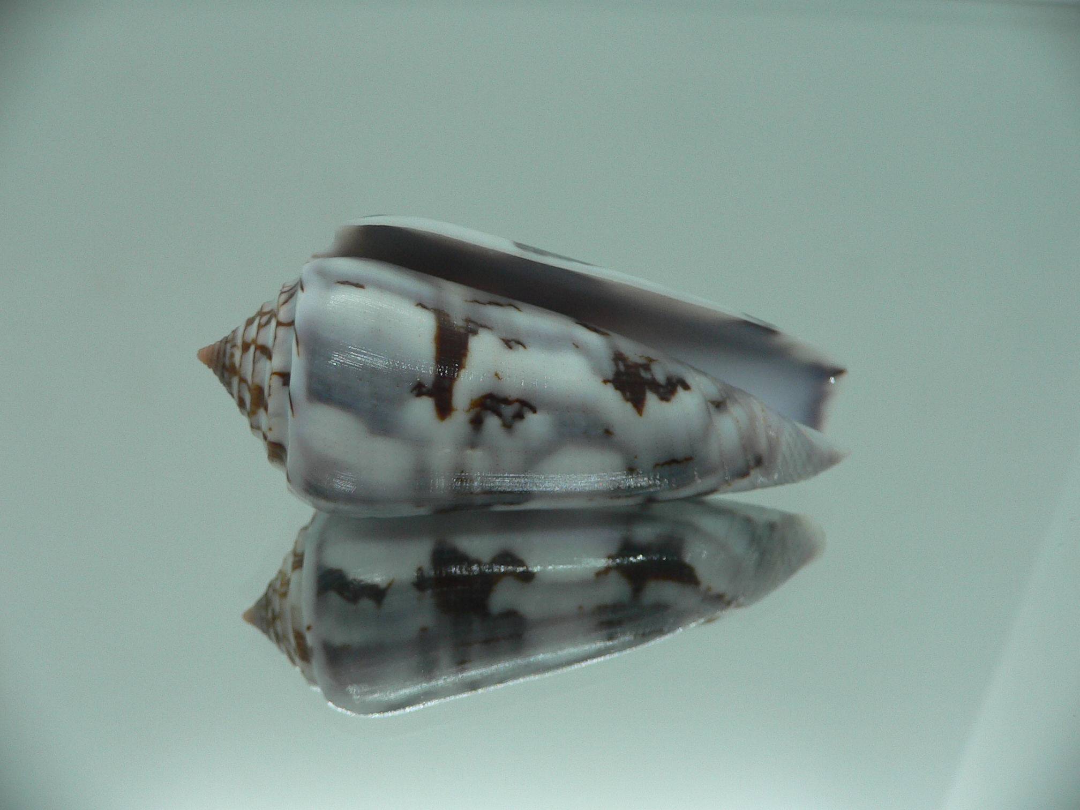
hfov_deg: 52.6
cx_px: 540
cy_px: 405
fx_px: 1092
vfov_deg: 40.7
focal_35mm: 35
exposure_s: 1/60
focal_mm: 4.6
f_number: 2.8
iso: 80
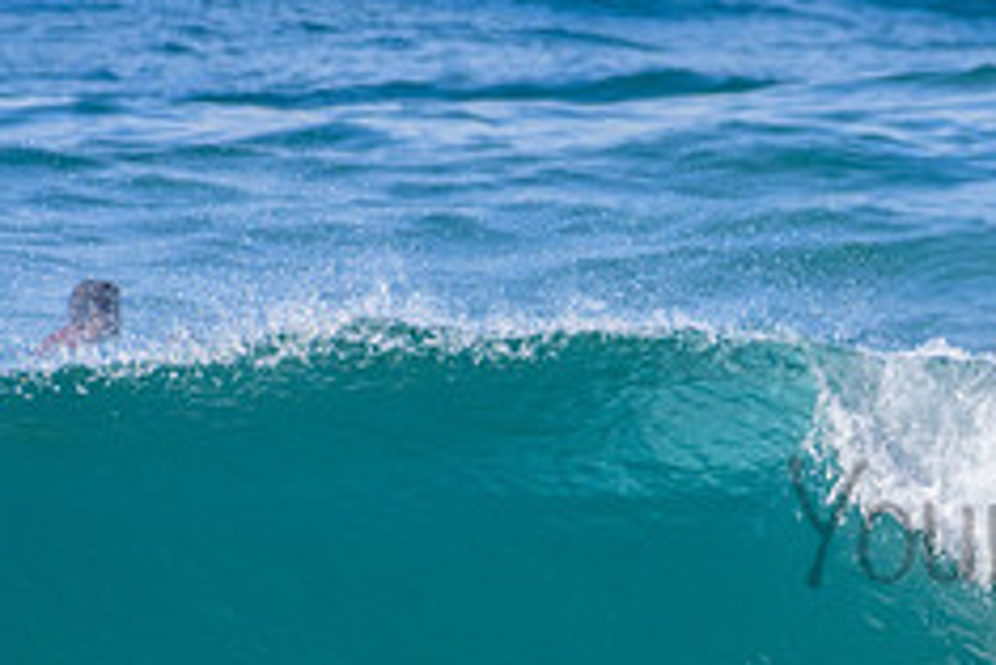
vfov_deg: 0.7
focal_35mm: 1852
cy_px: 485
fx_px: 51268
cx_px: 1225
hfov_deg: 1.1
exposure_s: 1/2000
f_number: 5.6
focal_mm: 500
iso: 360
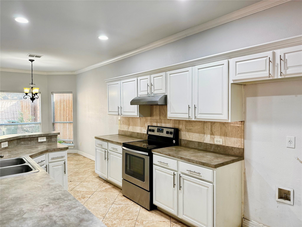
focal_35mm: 24
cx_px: 151
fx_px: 209
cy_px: 114
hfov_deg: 71.6
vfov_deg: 56.8
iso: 160
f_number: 1.78
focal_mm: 6.76
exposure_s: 1/60
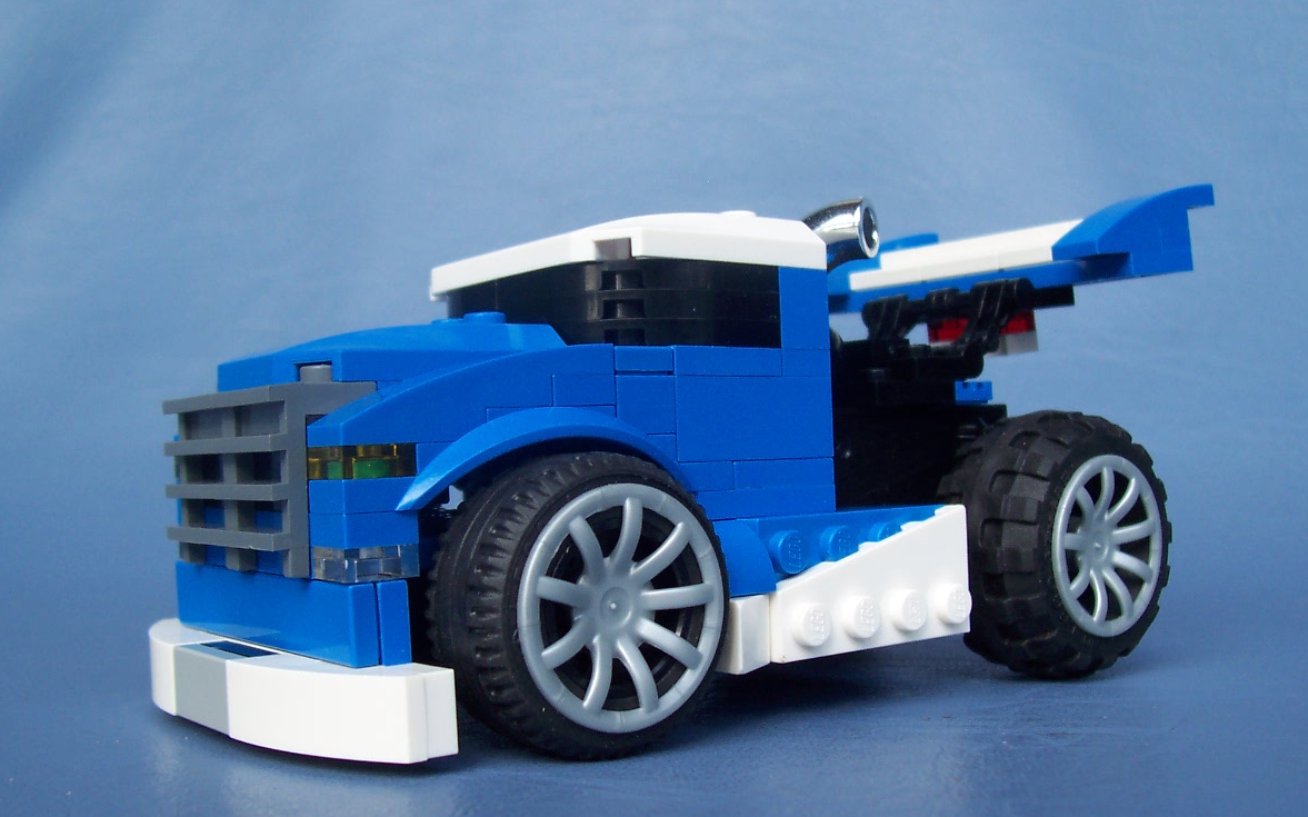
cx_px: 652
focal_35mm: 40
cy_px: 478
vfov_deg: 31.9
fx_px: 1426
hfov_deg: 49.3
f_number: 2.8
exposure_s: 1/350
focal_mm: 5.6
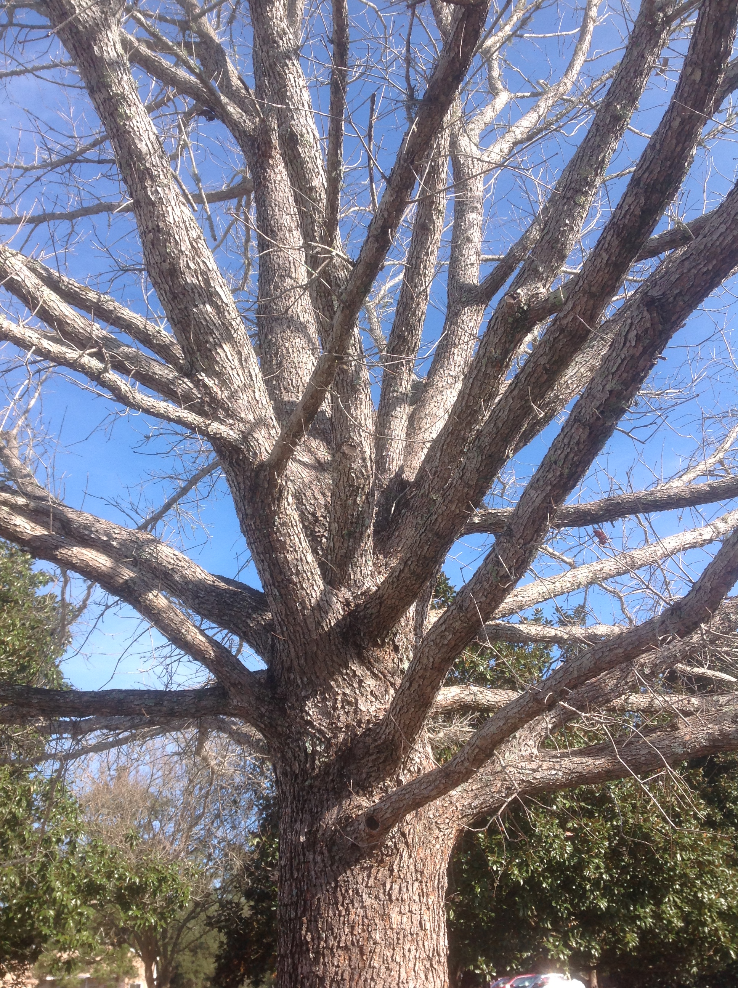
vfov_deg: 52.7
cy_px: 494
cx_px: 369
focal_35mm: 35
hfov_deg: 40.6
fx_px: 998
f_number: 2.4
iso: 50
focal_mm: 4.28
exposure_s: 1/775
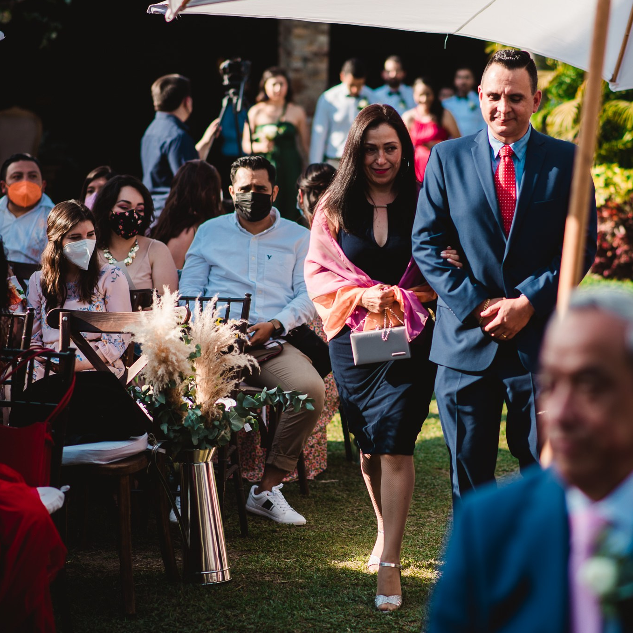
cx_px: 379
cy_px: 315
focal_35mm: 109
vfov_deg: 16.0
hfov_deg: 16.0
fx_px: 2255
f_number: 2.5
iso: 80
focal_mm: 85
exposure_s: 1/1600
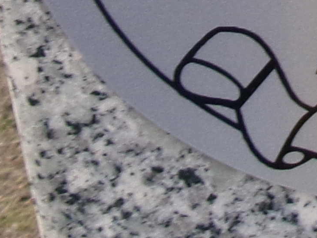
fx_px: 1612
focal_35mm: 176
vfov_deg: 7.8
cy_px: -327
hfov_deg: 10.7
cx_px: 517
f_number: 3.9
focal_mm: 5.1
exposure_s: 1/100
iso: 100
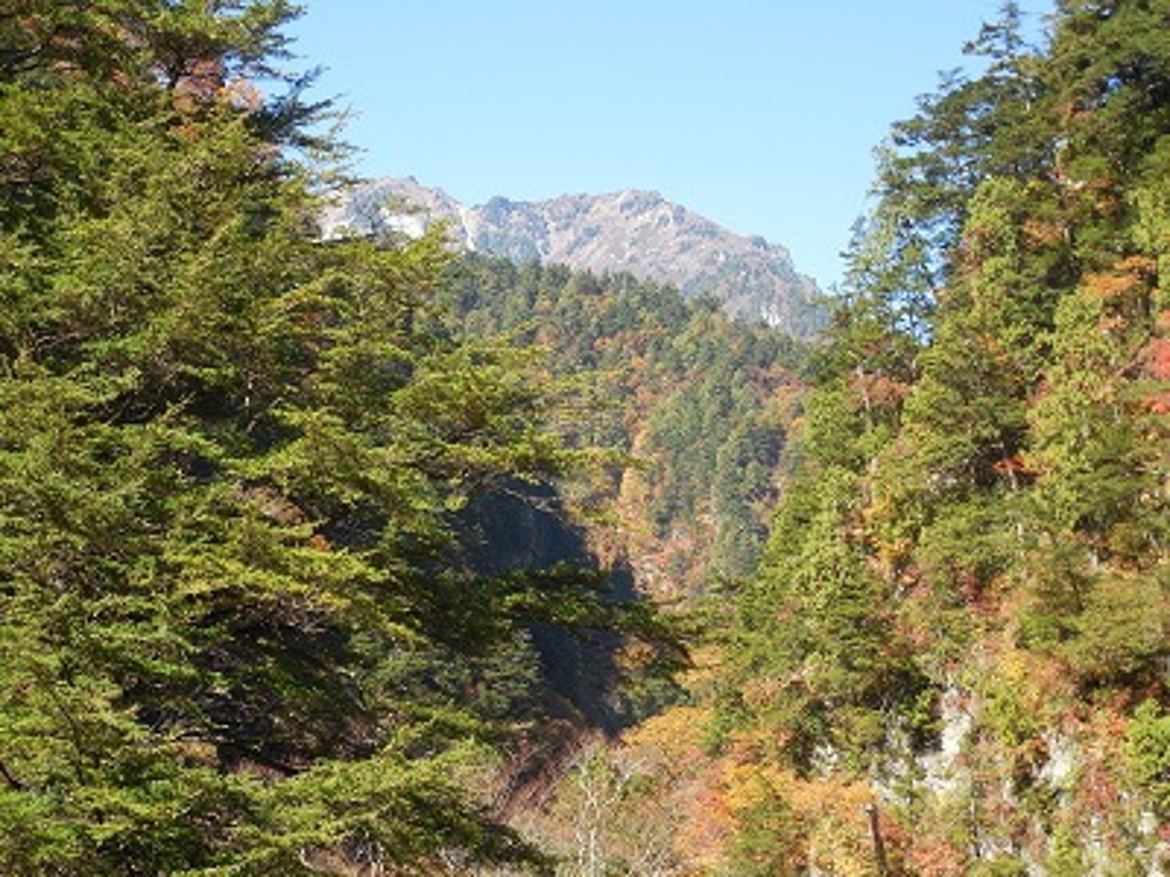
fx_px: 1825
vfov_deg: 27.0
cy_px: 438
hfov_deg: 35.5
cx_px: 585
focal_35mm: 54
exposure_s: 1/250
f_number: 4.2
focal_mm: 9.8
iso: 125
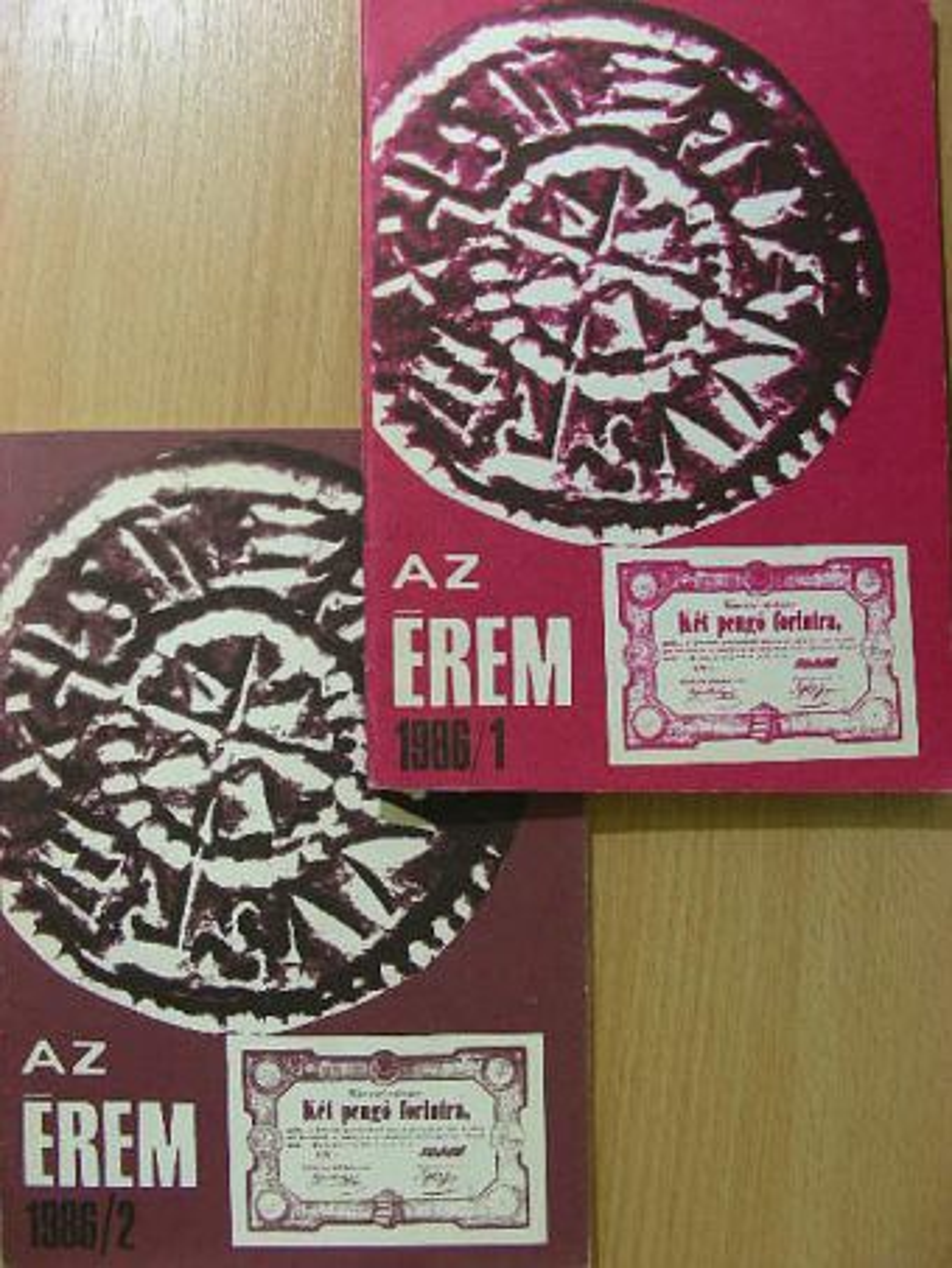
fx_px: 1393
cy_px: 634
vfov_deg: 49.0
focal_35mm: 38
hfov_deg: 37.7
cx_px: 476
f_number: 3.5
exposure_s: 1/30.2
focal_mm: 6.3
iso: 136
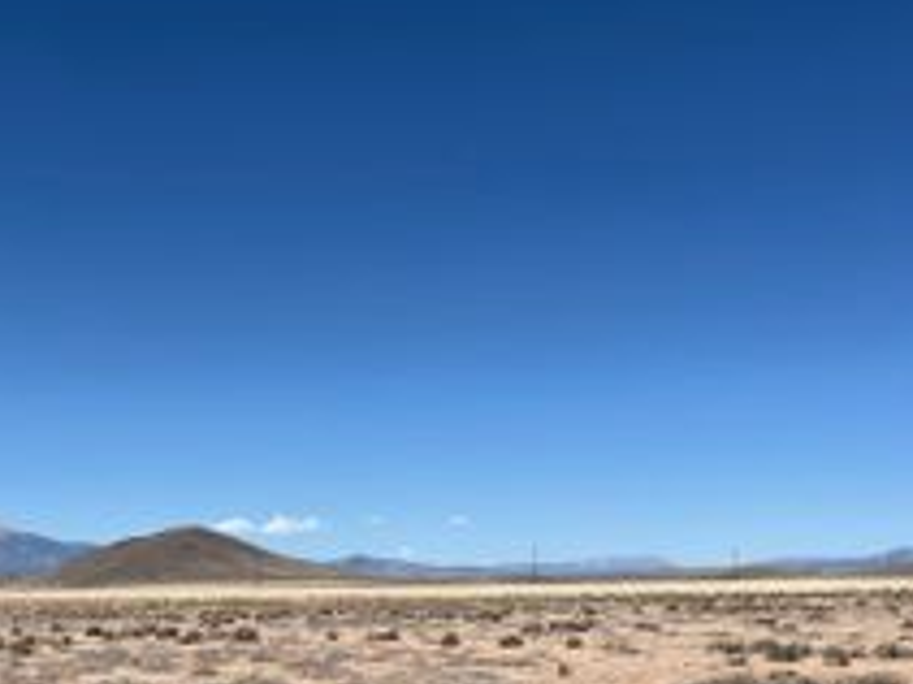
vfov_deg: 26.3
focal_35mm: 53
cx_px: 301
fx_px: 1397
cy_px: 652
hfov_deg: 35.8
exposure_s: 1/6494
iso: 50
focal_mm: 5.1
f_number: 1.6
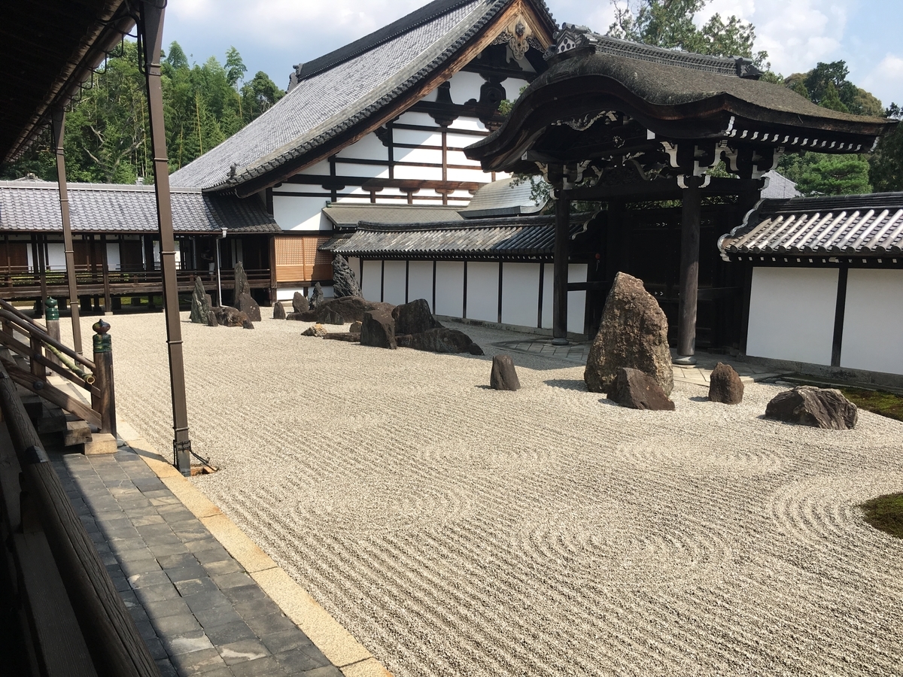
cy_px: 338
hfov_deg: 61.7
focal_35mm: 29
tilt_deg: -5.0
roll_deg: +0.9
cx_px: 452
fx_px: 756
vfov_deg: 48.2
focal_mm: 4.15
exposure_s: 1/1304
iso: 25
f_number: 2.2
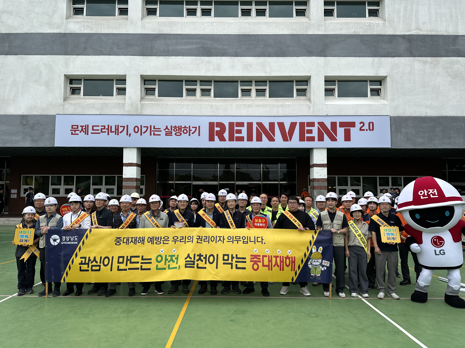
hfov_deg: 71.6
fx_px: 322
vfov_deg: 56.8
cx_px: 232
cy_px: 174
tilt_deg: +3.6
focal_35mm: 24
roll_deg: -0.3
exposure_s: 1/2809
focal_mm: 6.86
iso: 80
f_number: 1.78
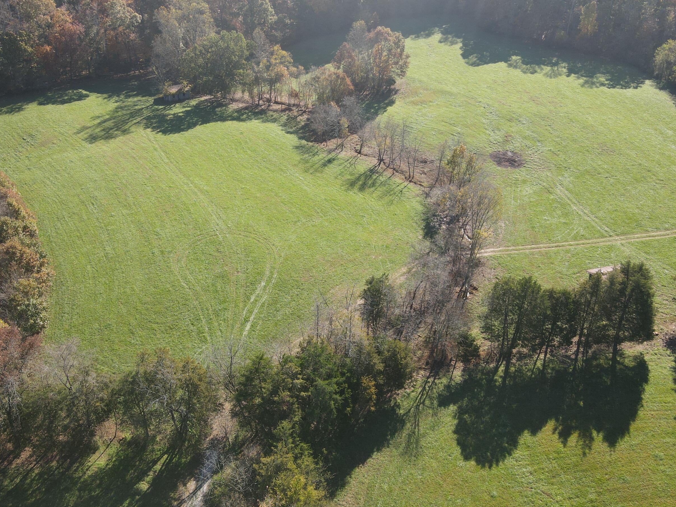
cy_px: 227
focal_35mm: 30
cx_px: 313
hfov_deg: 59.9
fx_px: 586
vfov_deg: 46.7
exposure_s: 1/240
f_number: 2.8
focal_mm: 4.5
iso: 100
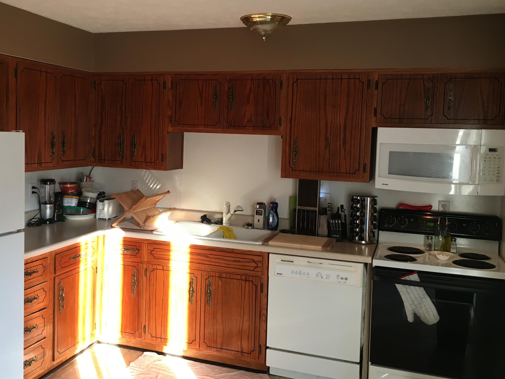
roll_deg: -1.4
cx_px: 210
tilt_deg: -4.1
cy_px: 172
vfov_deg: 39.6
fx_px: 525
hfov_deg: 51.1
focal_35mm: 36
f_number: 2.2
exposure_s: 1/30
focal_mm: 4.15
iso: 50
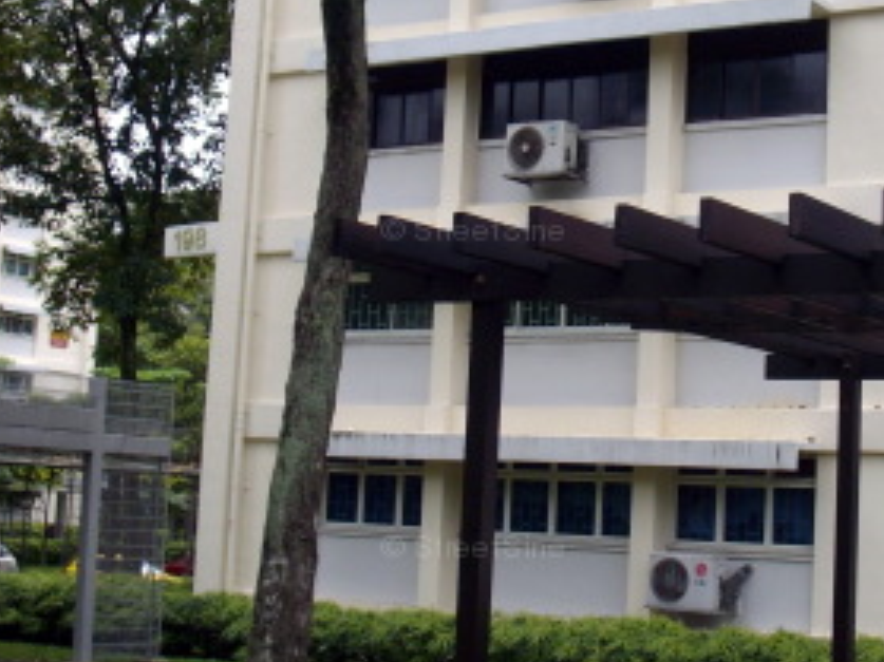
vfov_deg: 20.1
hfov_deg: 26.5
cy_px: 234
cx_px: 618
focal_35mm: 73
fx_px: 1863
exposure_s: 1/160
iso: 80
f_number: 5.6
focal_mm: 6.2
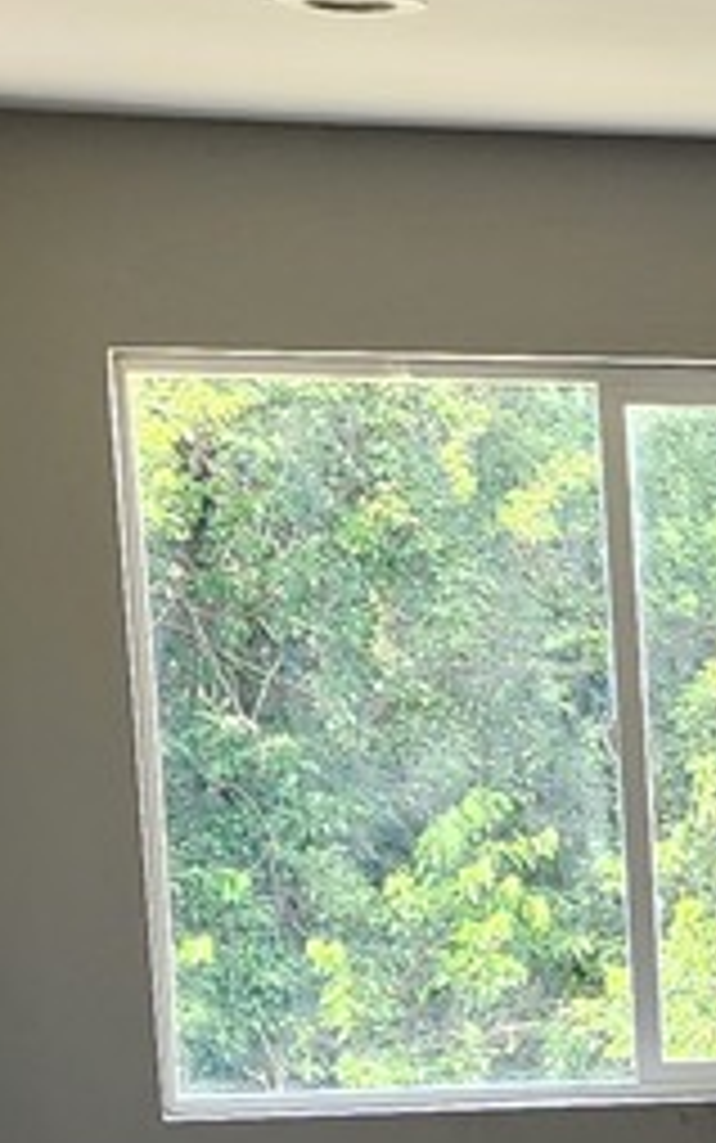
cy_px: 1328
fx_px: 4304
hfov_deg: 8.3
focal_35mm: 138
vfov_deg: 14.7
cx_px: 2013
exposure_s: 1/180
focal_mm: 6.4
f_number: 1.8
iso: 64
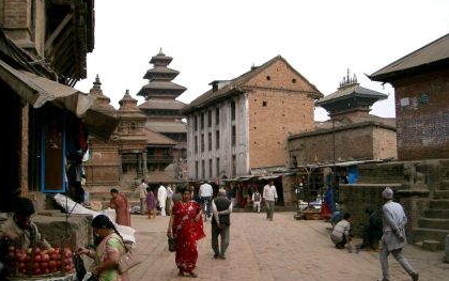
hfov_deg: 47.2
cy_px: 158
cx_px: 222
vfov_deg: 30.5
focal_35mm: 42
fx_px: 514
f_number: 4.8
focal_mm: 8
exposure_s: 1/400
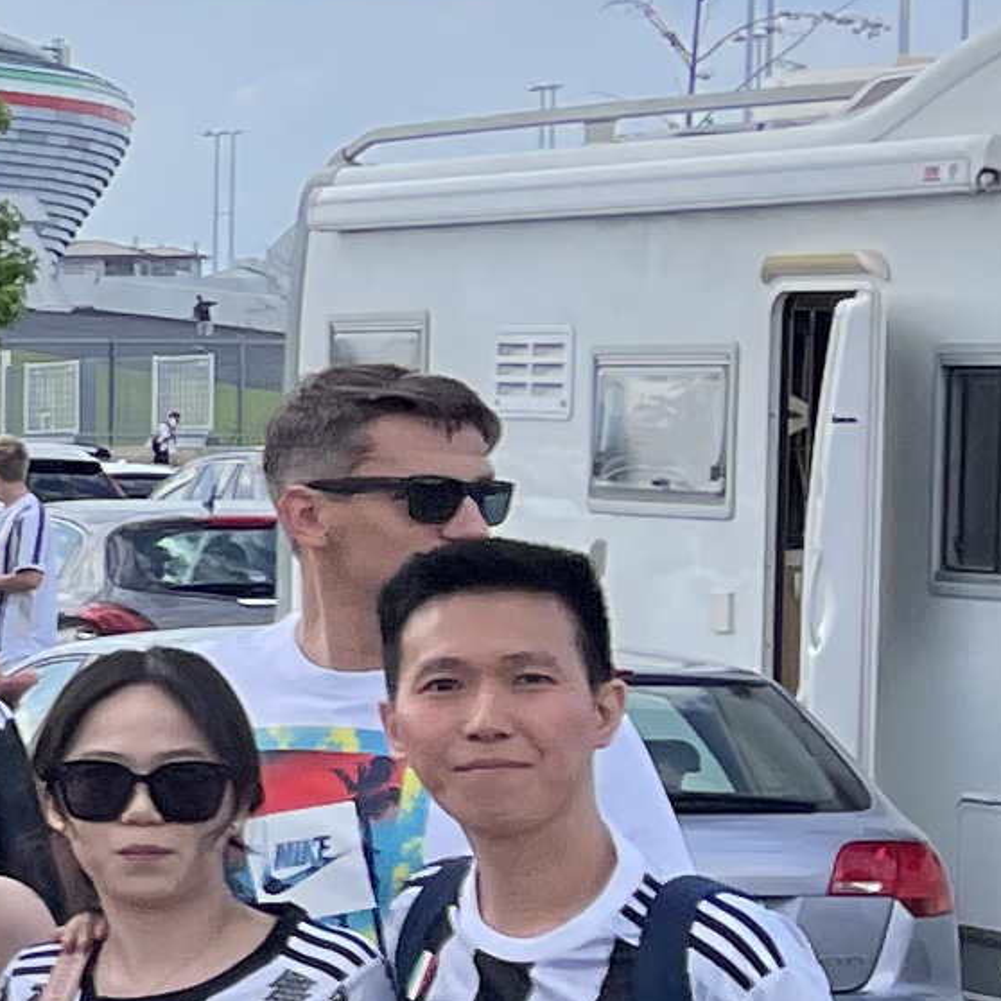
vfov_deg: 10.5
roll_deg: -0.8
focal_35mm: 166
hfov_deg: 8.7
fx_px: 5431
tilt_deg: -1.6
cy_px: 637
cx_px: -2031
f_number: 1.6
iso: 32
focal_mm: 5.1
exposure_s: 1/1912
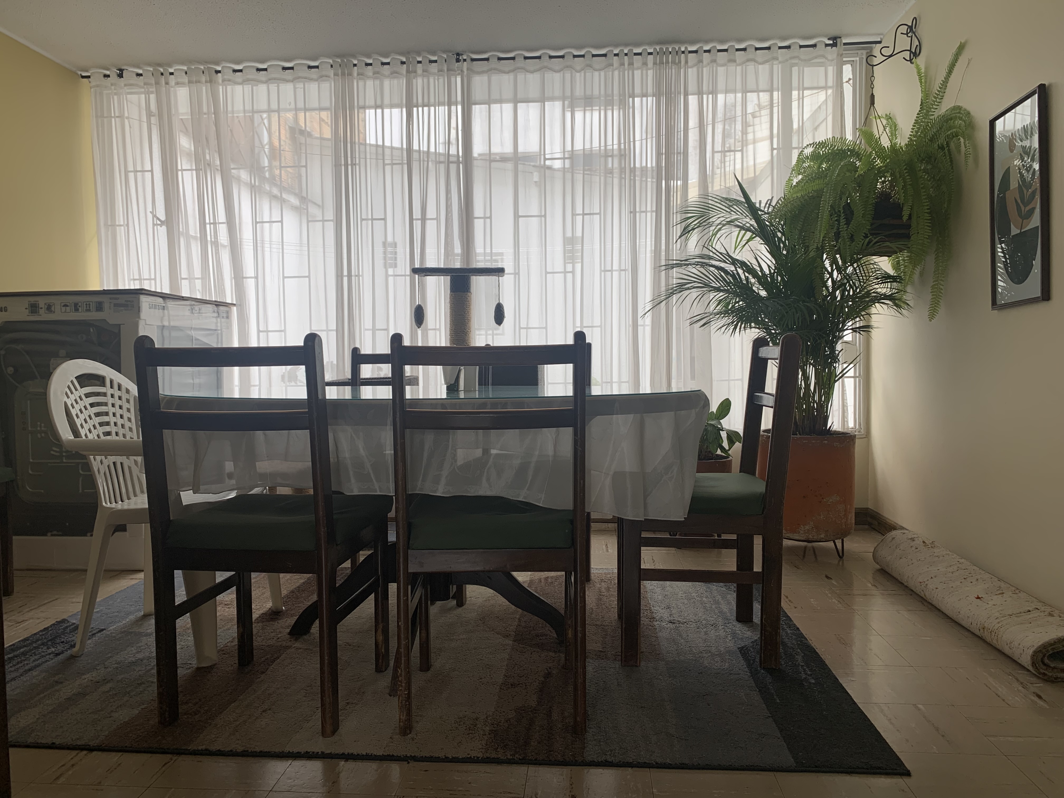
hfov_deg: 67.3
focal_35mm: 26
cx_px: 532
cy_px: 399
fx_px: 799
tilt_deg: -4.1
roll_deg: +1.0
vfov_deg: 53.1
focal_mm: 4.25
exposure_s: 1/122
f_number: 1.8
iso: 25
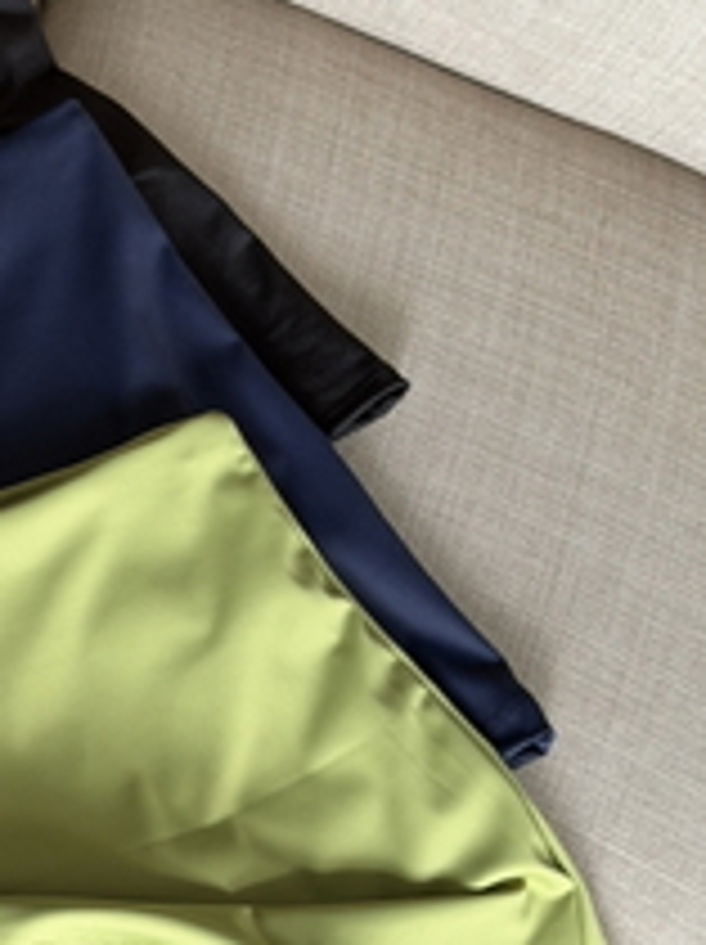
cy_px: 722
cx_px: -153
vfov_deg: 16.1
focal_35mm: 122
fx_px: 3324
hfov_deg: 11.9
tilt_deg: -59.4
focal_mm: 6.76
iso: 160
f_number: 1.78
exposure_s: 1/60
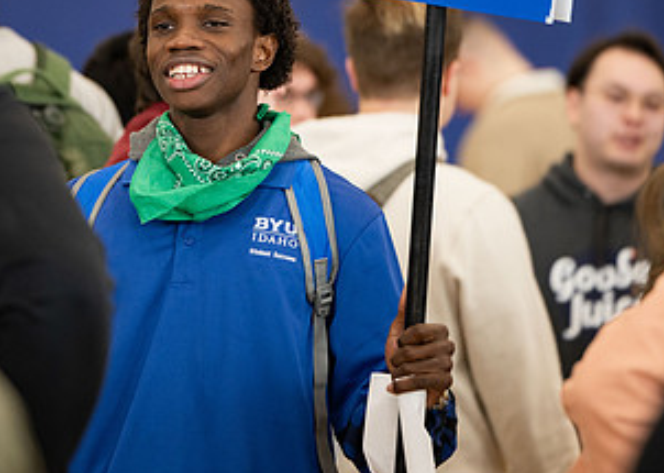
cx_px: 244
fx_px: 7007
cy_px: 95
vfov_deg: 3.9
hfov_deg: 5.4
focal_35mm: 372
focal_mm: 180
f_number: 2.8
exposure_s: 1/160
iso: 800
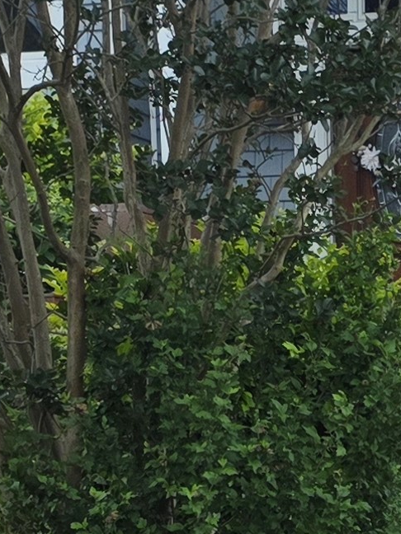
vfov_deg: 13.5
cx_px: 565
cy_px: 640
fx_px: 2193
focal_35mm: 142
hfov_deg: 10.2
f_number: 1.7
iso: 80
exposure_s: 1/3327
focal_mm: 6.3
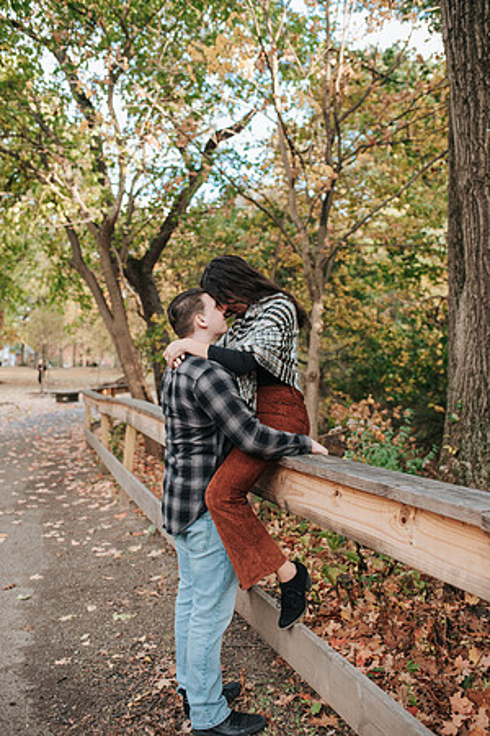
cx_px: 245
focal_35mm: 35
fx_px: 715
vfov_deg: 54.4
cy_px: 368
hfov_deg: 37.9
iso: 1000
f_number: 3.2
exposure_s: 1/320
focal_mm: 35
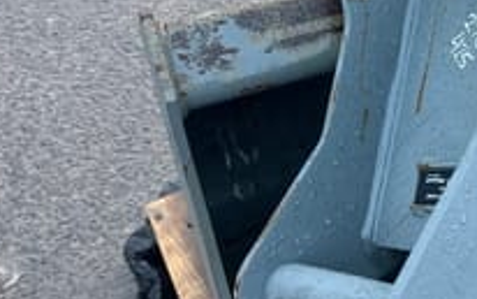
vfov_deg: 19.0
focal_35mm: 67
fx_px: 871
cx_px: 544
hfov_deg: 27.6
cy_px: 6
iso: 100
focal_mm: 5.1
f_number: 1.6
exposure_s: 1/122
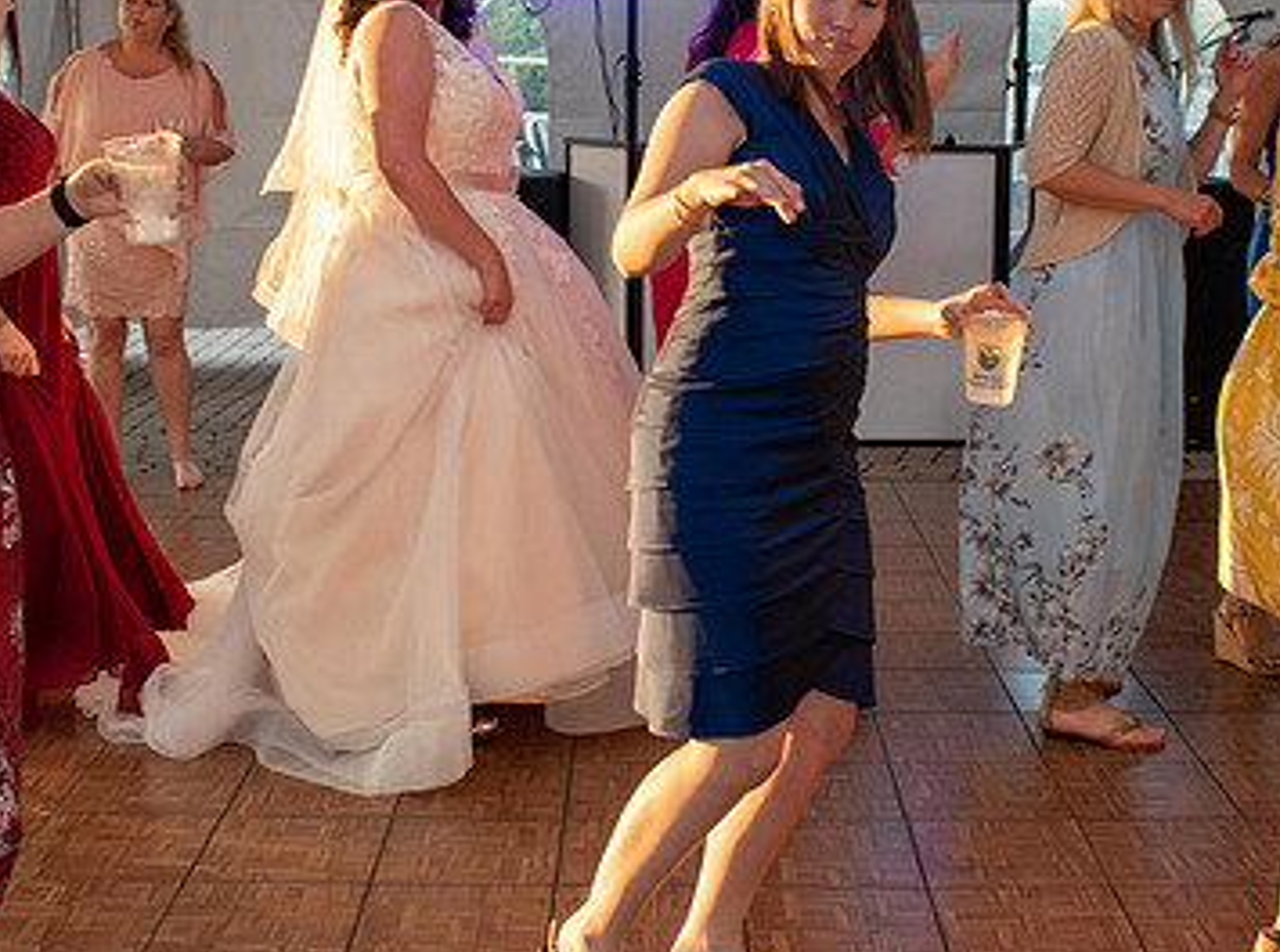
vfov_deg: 26.2
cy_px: 265
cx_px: 669
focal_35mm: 55
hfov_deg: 35.0
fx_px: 2028
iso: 720
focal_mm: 18
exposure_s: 1/125
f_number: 5.6
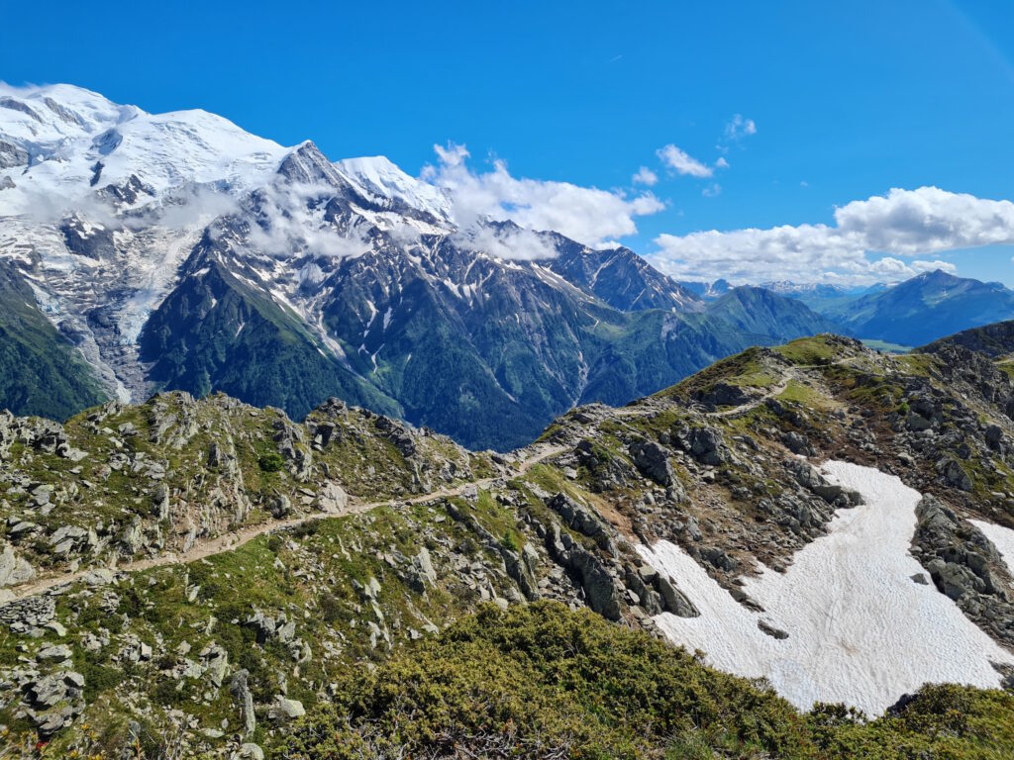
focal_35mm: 26
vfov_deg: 53.1
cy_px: 380
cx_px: 507
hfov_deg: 67.3
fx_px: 762
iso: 50
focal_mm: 5.4
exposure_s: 1/3336
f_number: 1.8
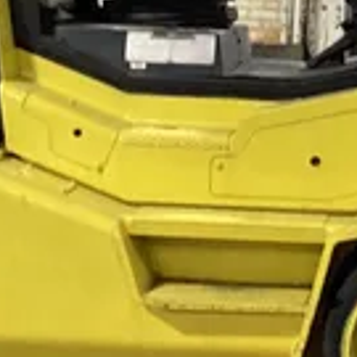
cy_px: -4
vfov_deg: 11.4
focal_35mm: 152
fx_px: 1774
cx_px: 415
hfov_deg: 11.3
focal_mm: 3.3
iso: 400
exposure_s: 1/40
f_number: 2.4
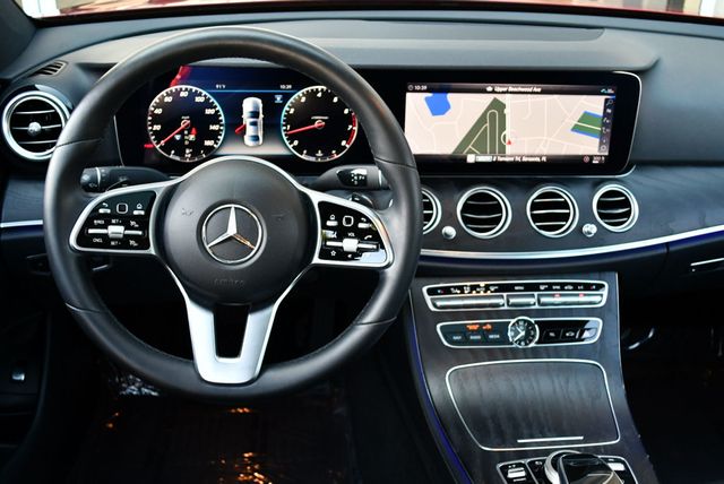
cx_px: 362
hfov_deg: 53.1
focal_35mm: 36
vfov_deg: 36.9
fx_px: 725
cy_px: 242
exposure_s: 1/200
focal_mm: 18
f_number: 3.5
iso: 800
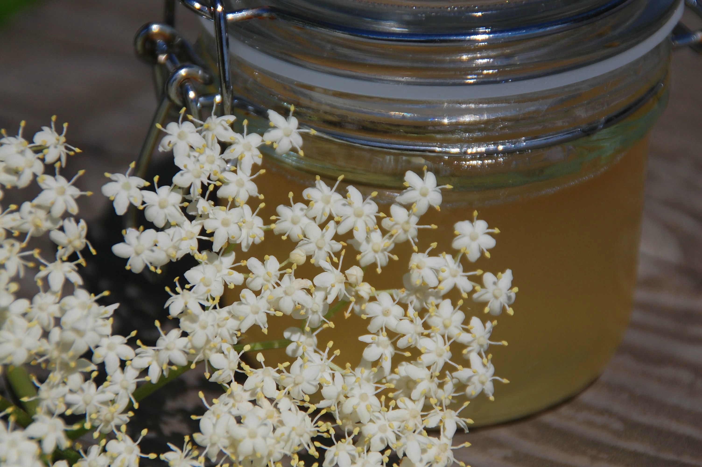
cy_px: 234
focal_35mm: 188
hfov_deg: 11.0
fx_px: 3653
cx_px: 351
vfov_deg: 7.3
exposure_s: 1/800
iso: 200
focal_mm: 125
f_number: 7.1
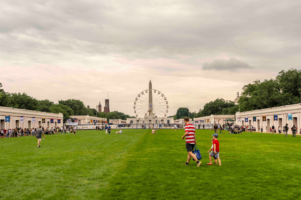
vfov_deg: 30.5
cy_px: 100
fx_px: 368
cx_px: 150
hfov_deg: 44.5
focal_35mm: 44
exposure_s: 1/800
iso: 250
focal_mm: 44
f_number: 6.3
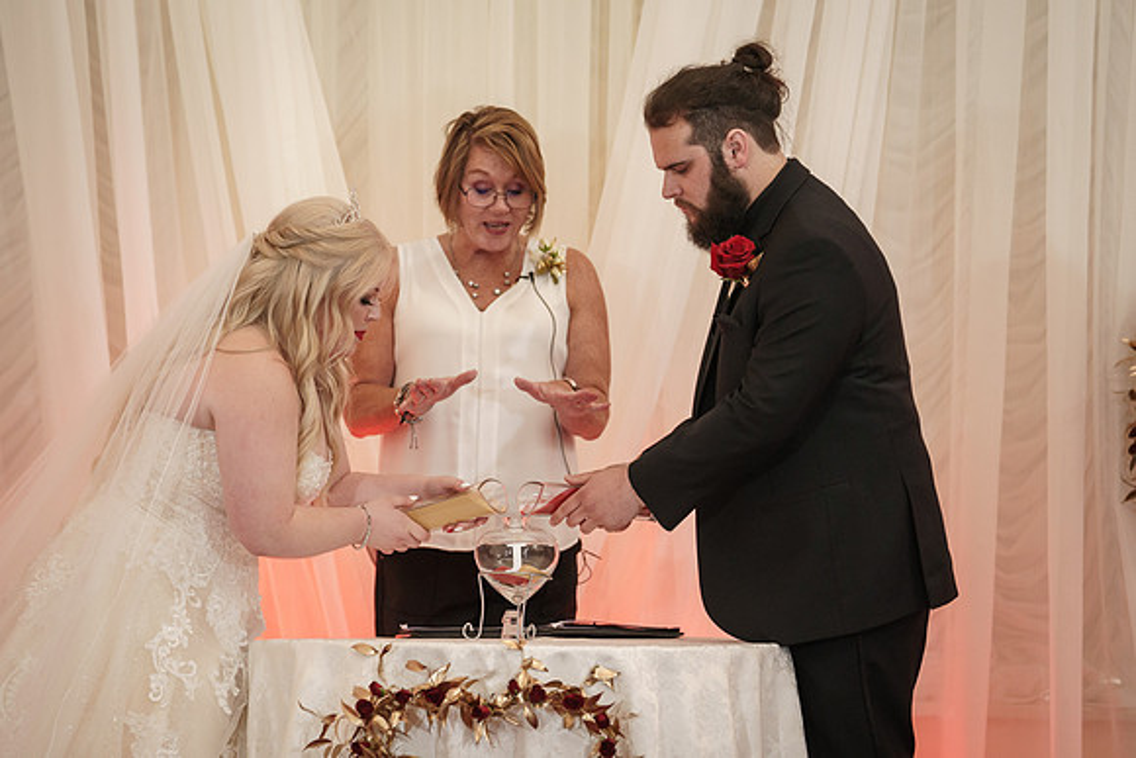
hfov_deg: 12.4
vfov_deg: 8.3
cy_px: 380
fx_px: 5237
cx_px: 584
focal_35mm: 166
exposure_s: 1/100
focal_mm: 158
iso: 2000
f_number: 4
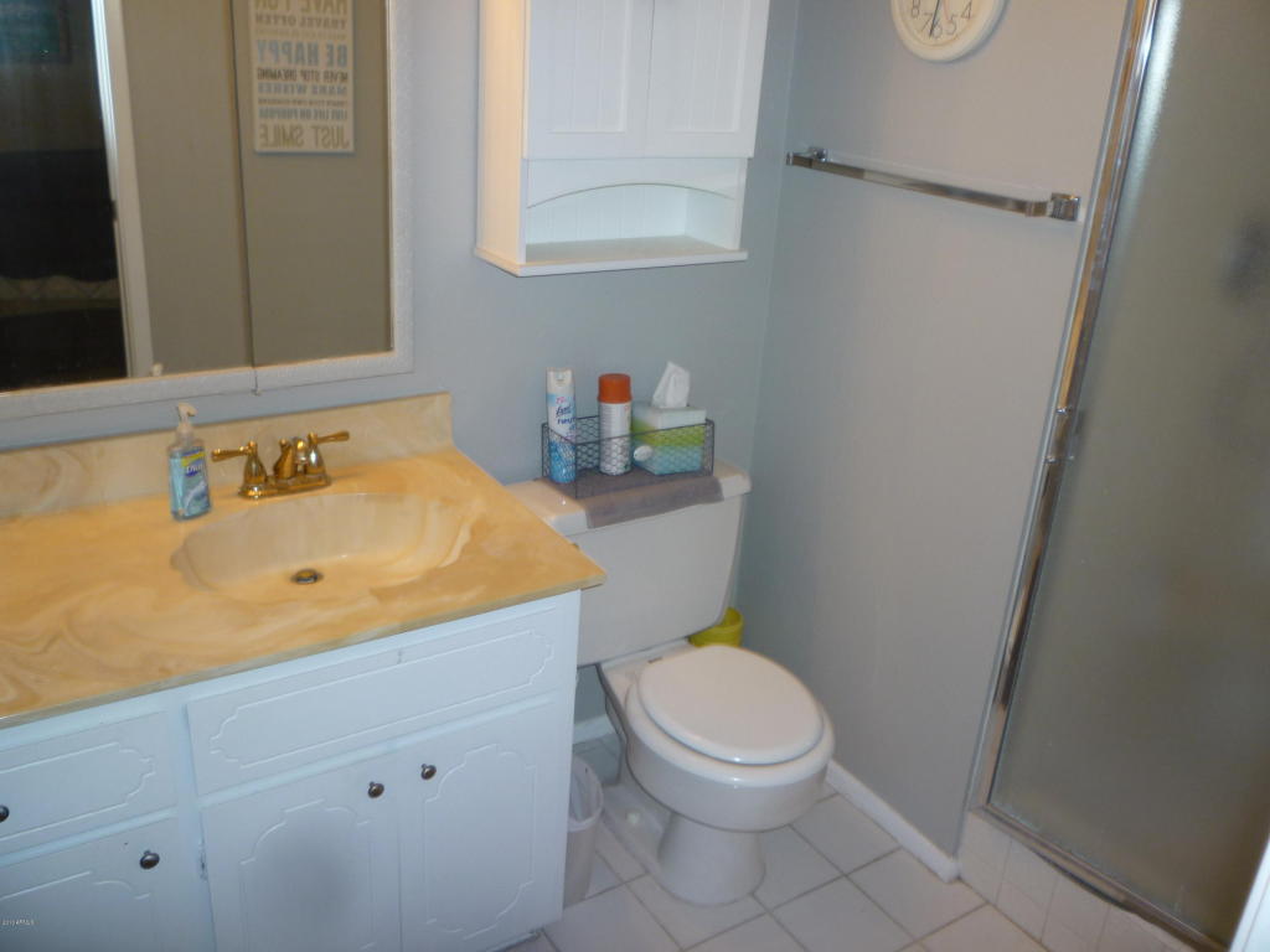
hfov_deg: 61.7
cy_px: 476
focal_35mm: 29
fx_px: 1064
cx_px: 635
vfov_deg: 48.2
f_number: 3.3
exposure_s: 1/30
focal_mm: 5.2
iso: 100
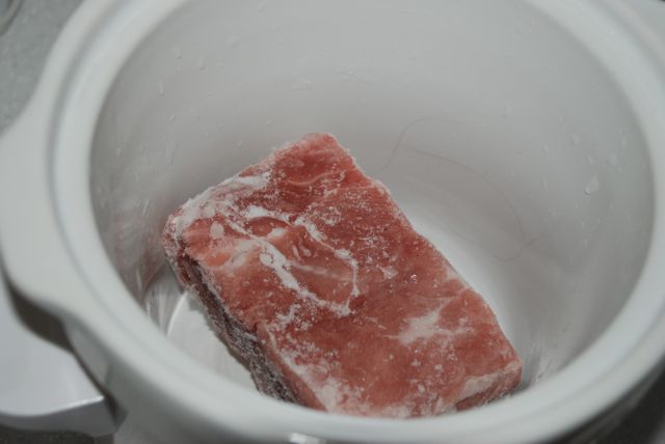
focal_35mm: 72
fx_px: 1331
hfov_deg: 28.0
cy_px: 222
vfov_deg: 19.0
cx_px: 332
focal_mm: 48
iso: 400
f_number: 4.8
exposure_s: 1/60
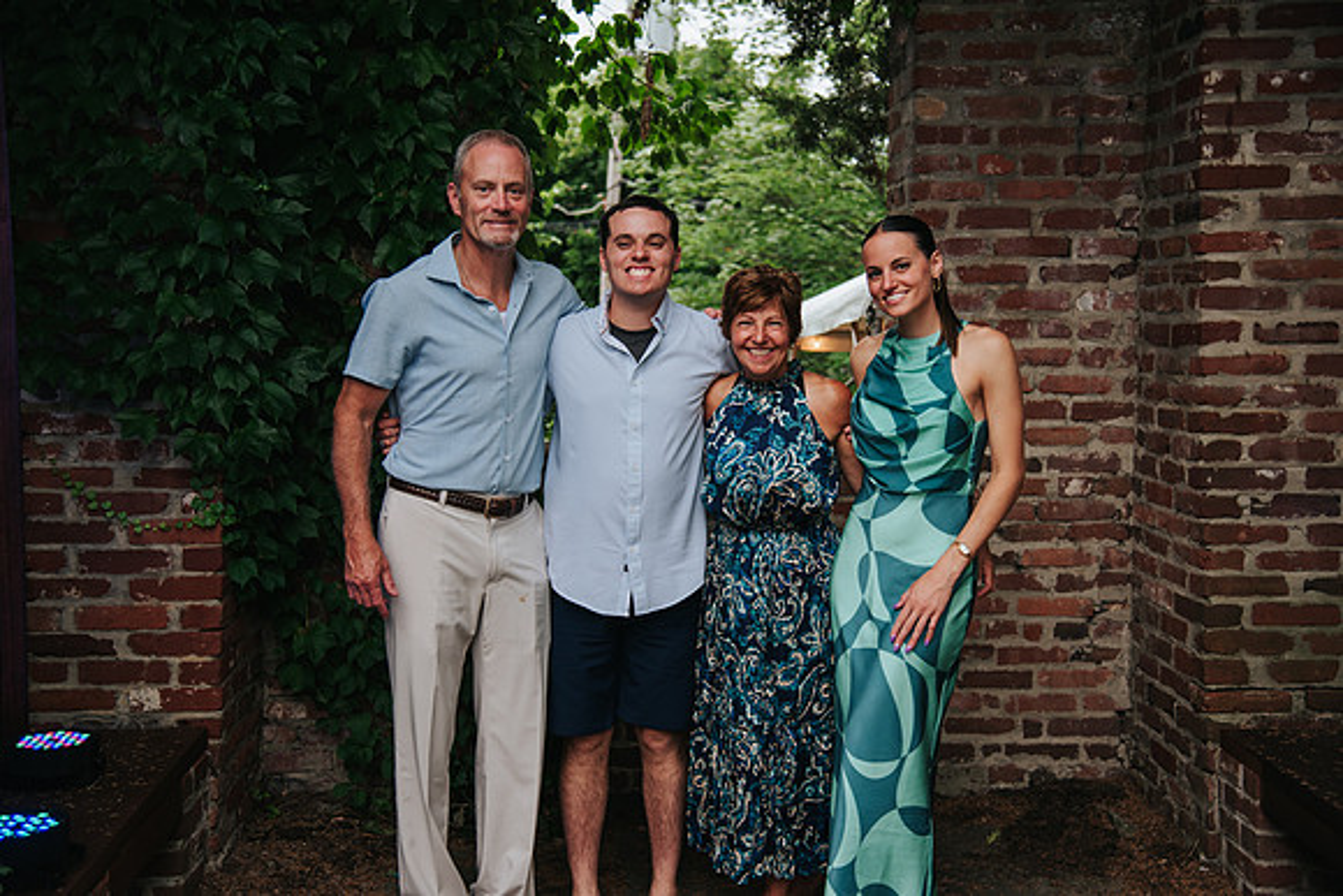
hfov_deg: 41.1
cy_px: 448
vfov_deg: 28.1
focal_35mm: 48
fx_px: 1791
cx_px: 672
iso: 640
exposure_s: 1/60
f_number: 4
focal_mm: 48
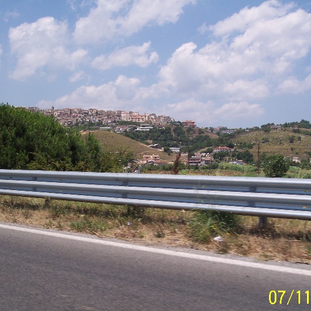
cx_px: 152
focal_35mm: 49
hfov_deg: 34.7
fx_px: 498
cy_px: 170
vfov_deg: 34.7
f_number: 4.8
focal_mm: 8
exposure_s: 1/1000
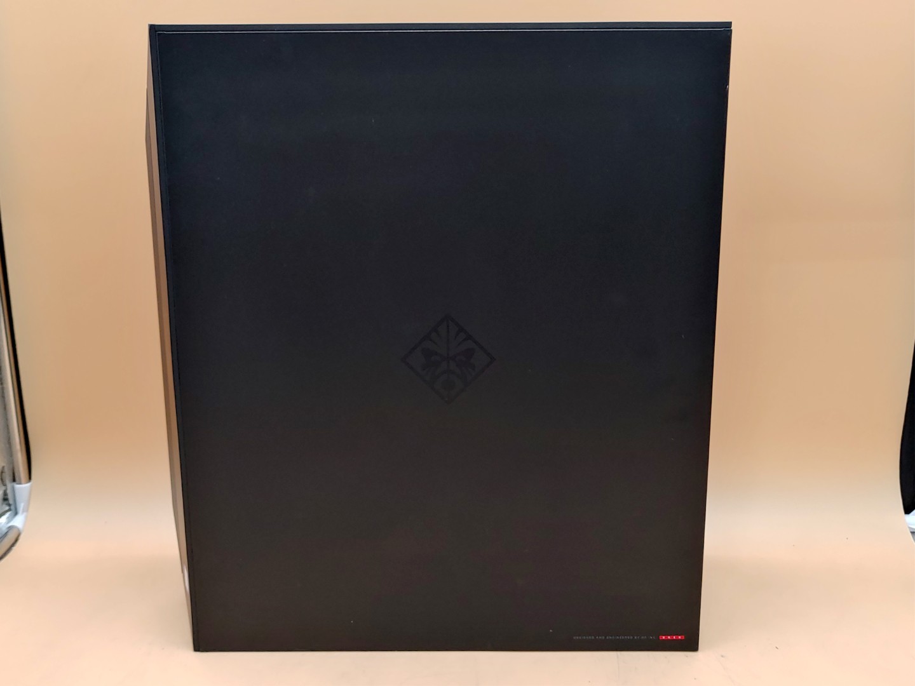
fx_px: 1031
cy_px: 343
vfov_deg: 36.8
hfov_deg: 47.9
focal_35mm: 39
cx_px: 458
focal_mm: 4.36
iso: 50
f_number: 1.8
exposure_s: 1/60
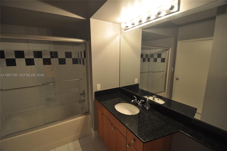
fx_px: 94
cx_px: 114
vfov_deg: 77.2
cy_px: 76
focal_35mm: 15
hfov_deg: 100.5
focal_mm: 10
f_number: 4
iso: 720
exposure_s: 1/60
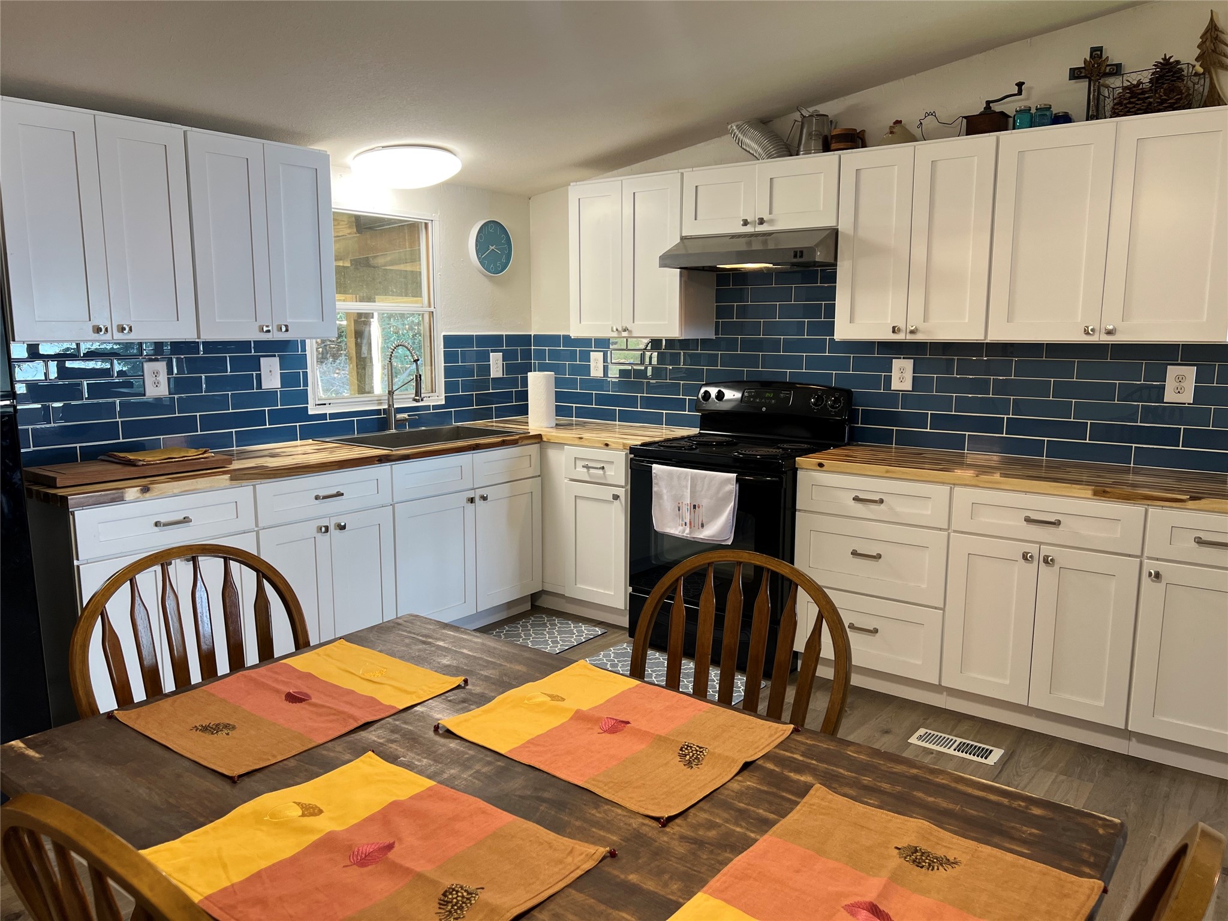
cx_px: 614
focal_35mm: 26
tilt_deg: -8.8
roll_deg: +0.5
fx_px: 922
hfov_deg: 67.3
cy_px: 460
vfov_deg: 53.1
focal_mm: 5.7
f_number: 1.5
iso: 80
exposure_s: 1/60
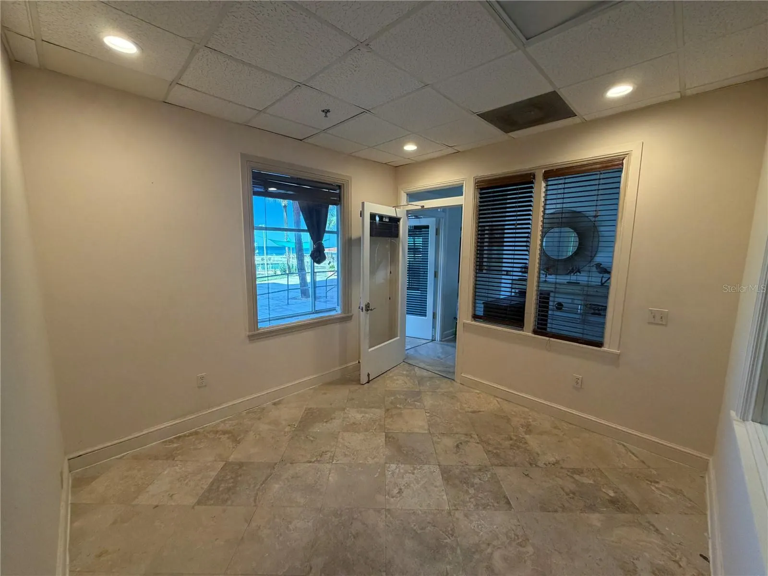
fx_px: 311
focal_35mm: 14
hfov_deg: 102.1
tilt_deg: -7.6
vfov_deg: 85.7
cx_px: 384
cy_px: 288
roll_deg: -0.5
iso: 320
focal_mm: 2.22
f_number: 2.2
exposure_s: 1/120
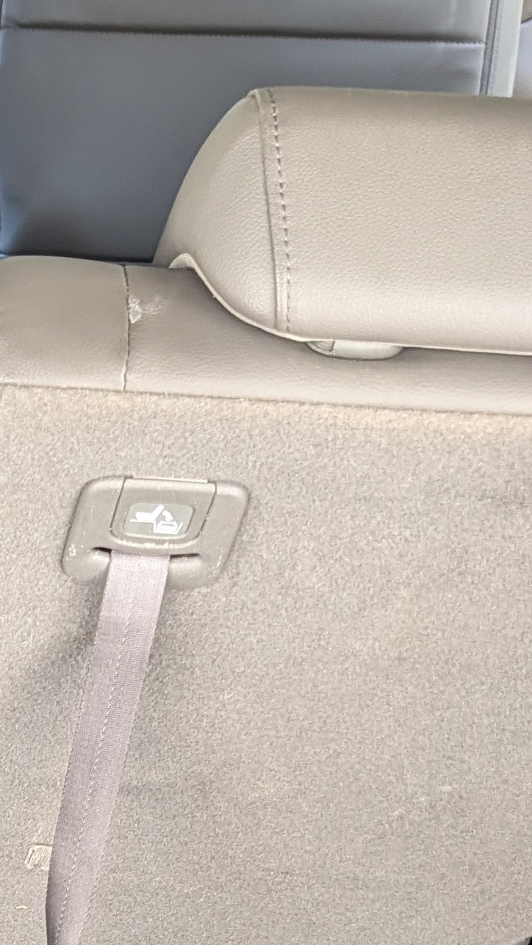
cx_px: -474
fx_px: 2081
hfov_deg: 13.0
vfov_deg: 23.8
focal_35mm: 83
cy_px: 1069
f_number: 1.68
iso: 125
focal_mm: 6.9
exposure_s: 1/163
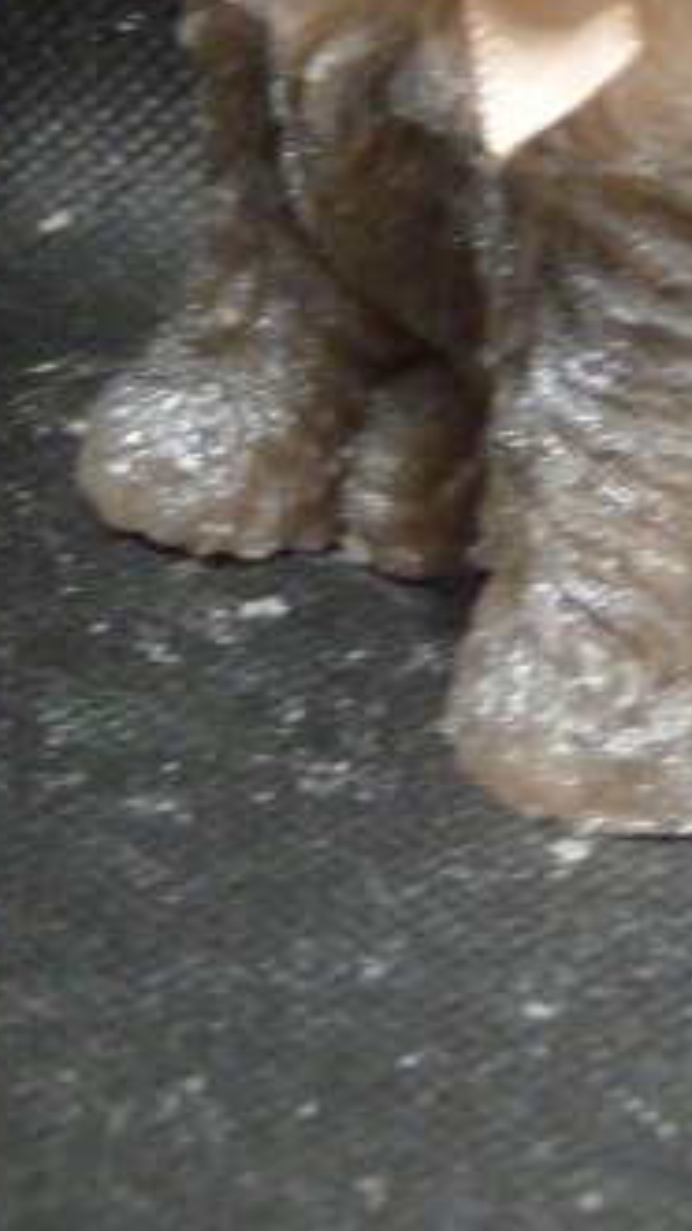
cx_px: 618
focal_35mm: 182
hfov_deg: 6.7
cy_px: -316
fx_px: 5941
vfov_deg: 11.6
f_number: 3.3
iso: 800
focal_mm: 11.6
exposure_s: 1/10
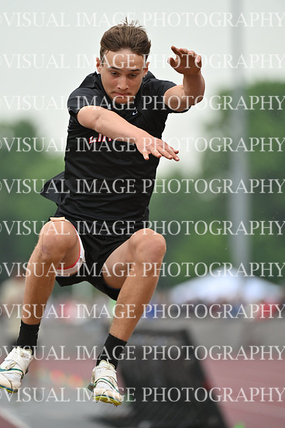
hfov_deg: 4.0
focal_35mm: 347
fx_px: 4120
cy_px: 207
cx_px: 137
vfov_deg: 5.9
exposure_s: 1/1600
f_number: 4
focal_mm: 330
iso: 800
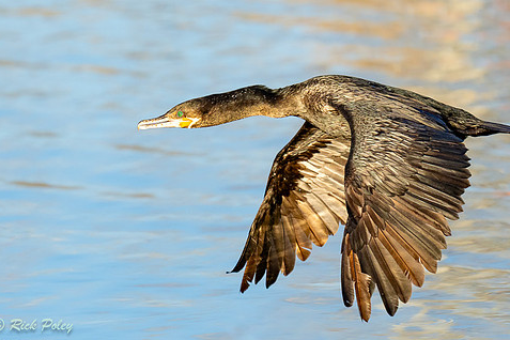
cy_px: 110
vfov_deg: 2.2
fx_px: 8981
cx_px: 196
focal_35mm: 634
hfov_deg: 3.3
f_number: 7.1
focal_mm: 400
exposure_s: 1/3200
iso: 2000
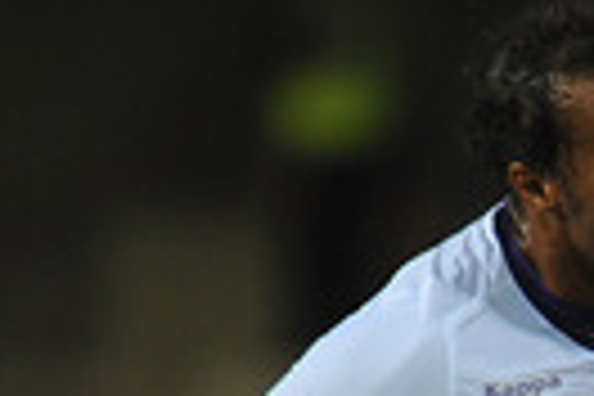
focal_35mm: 1909
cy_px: 862
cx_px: 698
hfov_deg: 1.1
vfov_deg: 0.7
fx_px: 31496
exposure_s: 1/800
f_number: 4
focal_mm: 420
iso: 1600
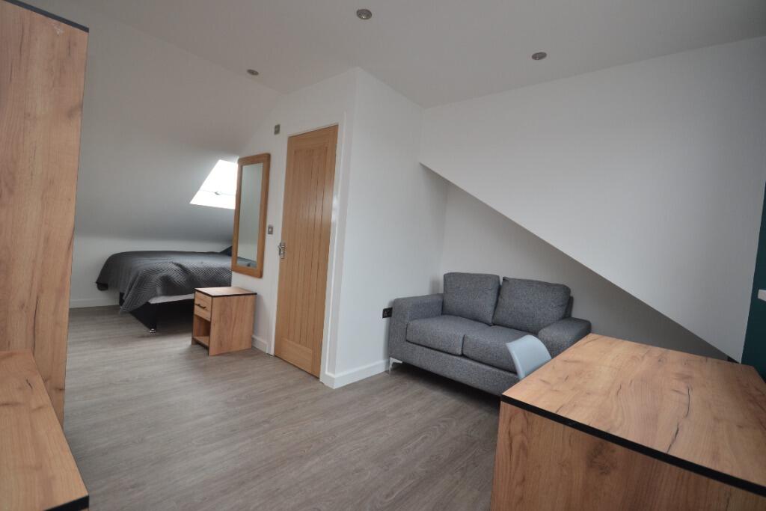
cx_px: 383
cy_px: 256
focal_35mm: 15
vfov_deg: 77.3
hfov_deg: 100.4
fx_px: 319
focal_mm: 10
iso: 400
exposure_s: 1/80
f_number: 4.5
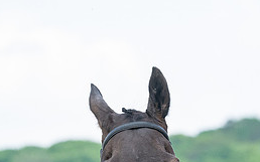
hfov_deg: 3.7
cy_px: 215
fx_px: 3973
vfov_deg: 2.3
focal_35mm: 561
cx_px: 276
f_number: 5
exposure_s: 1/1000
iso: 400
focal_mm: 140
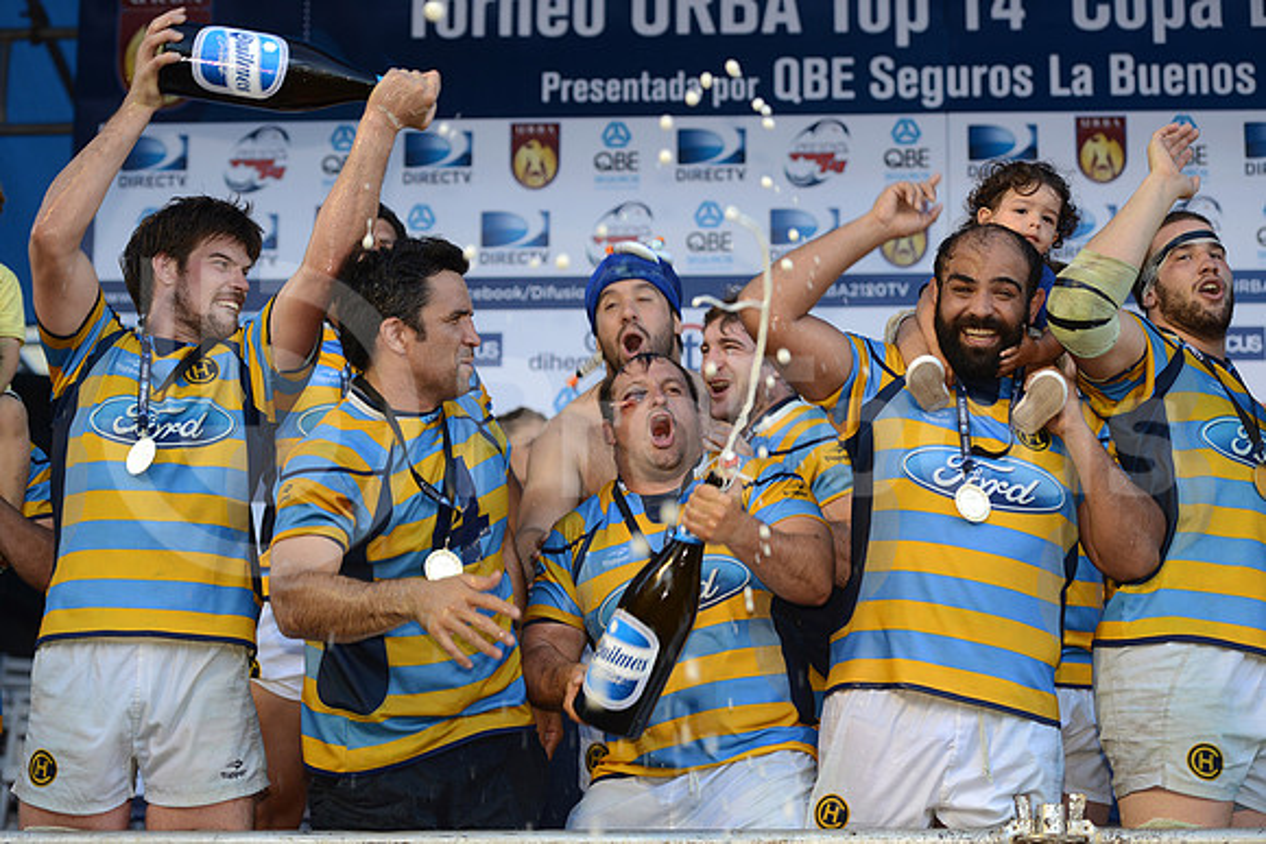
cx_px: 633
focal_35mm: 102
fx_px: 3588
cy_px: 422
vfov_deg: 13.4
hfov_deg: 20.0
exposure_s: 1/160
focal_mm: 102
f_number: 2.8
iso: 400
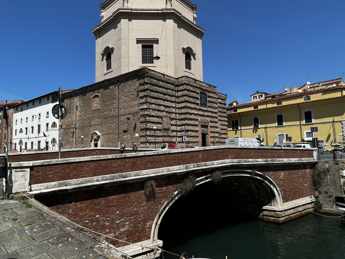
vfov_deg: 66.0
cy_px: 131
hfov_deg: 81.7
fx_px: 199
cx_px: 175
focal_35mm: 20
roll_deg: +1.5
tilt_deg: +3.9
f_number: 1.8
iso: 32
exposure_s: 1/1845
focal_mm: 1.57
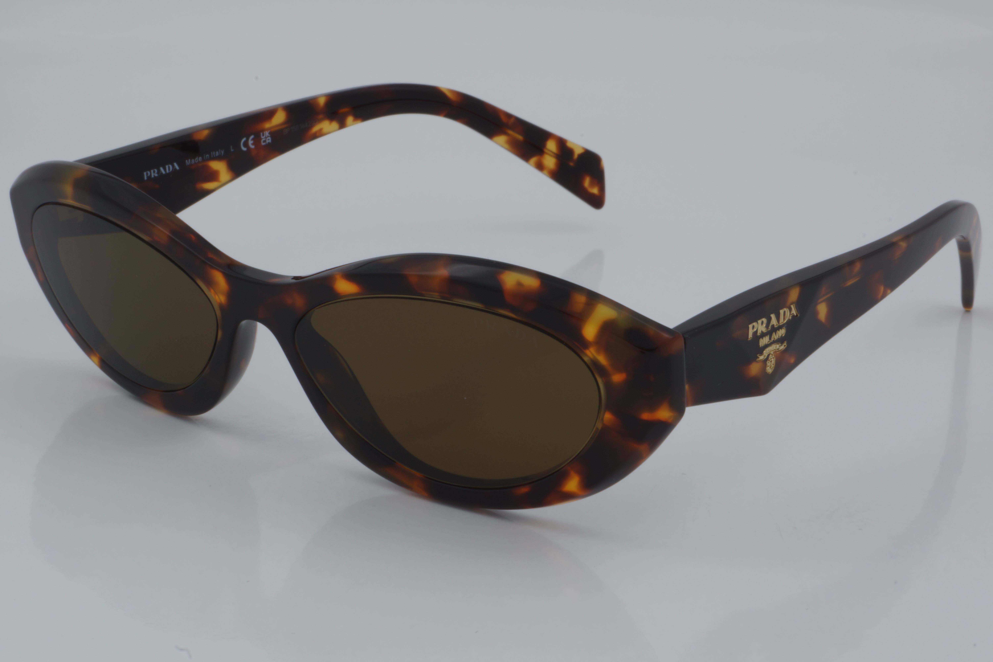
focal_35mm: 75
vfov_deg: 18.2
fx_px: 2069
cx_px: 496
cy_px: 331
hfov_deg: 27.0
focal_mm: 50
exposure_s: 1/4
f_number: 32
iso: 100
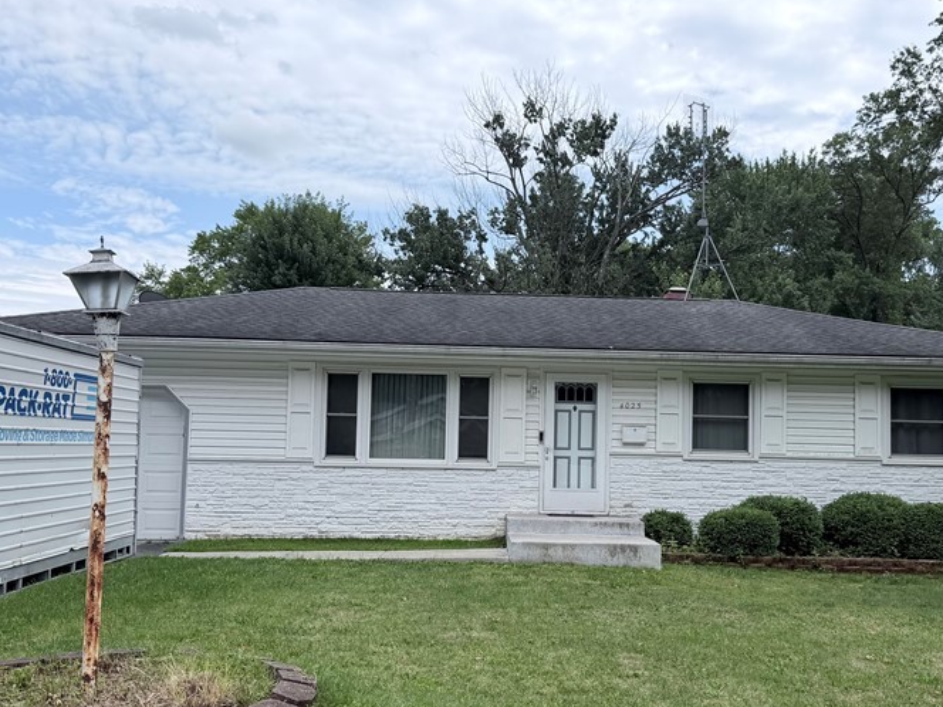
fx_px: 1008
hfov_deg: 50.0
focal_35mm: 37
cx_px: 544
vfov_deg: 38.6
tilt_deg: +2.9
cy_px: 399
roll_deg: +0.4
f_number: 1.78
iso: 80
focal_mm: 6.76
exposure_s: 1/5714
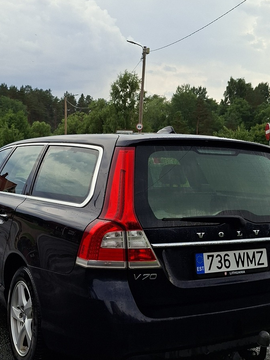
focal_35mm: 41
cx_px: 122
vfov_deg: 45.8
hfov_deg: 35.1
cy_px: 178
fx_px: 427
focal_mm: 5.54
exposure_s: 1/1225
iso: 40
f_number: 1.8
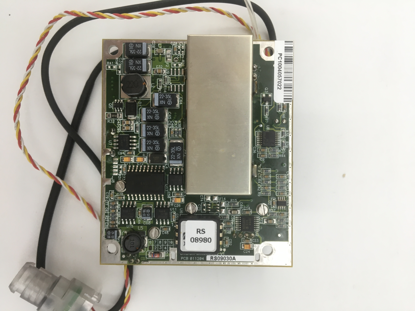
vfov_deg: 48.2
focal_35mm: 29
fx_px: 348
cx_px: 208
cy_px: 156
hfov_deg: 61.7
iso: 80
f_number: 2.2
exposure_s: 1/33
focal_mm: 4.15
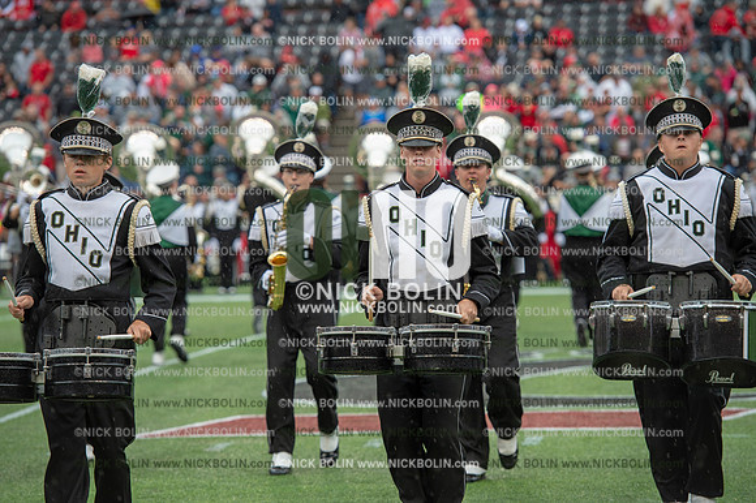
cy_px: 252
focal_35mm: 160
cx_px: 378
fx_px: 3358
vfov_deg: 8.6
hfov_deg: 12.8
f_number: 4
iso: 400
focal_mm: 160
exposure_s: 1/500
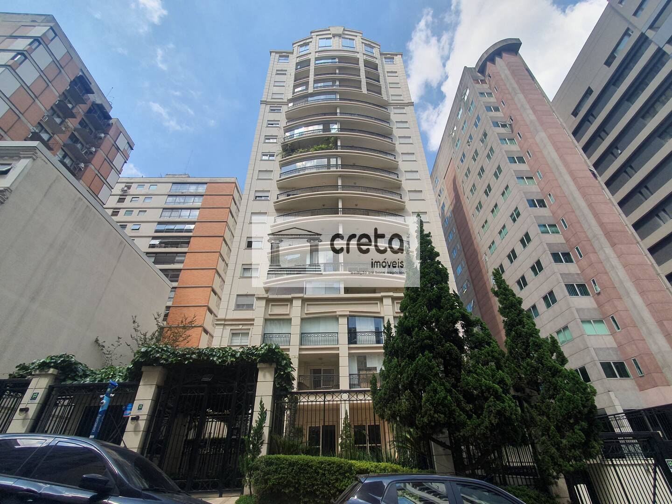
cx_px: 336
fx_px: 252
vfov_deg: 89.9
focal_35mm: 13
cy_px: 252
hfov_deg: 106.2
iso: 50
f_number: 2.2
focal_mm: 1.8
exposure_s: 1/625
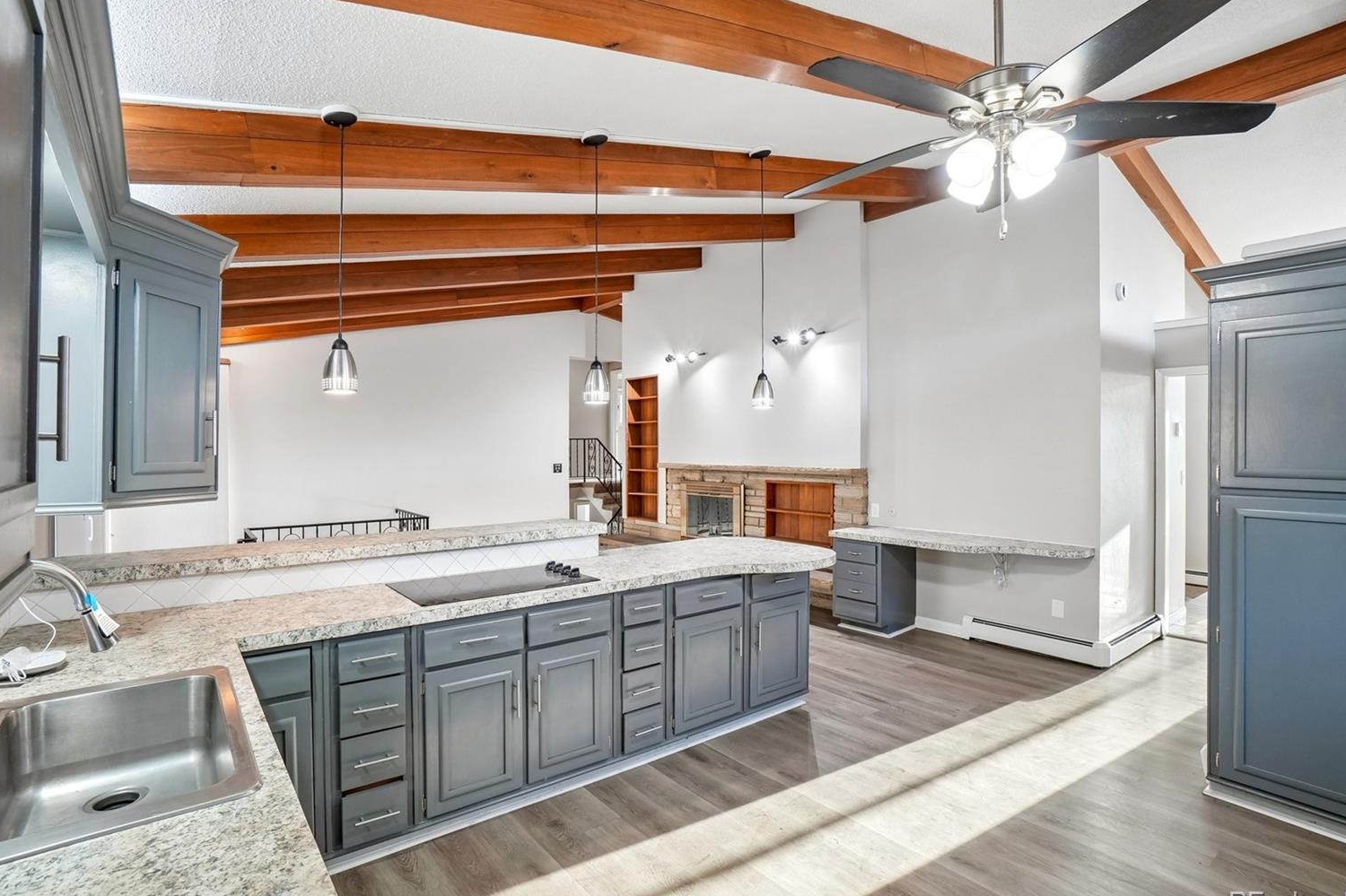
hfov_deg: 96.7
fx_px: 598
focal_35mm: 16
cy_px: 442
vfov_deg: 73.7
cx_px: 657
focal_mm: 10
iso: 400
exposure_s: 1/13
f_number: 8
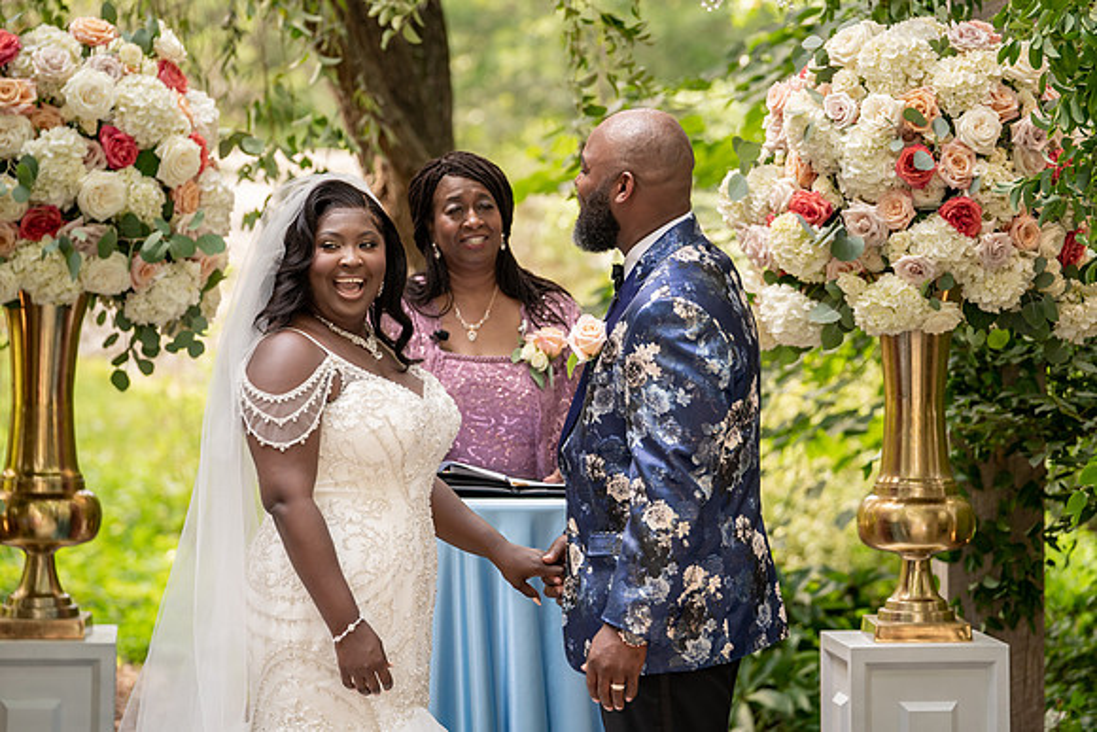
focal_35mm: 136
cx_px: 559
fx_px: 4142
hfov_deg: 15.1
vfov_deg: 10.1
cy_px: 359
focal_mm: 133
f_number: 4
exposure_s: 1/200
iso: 640
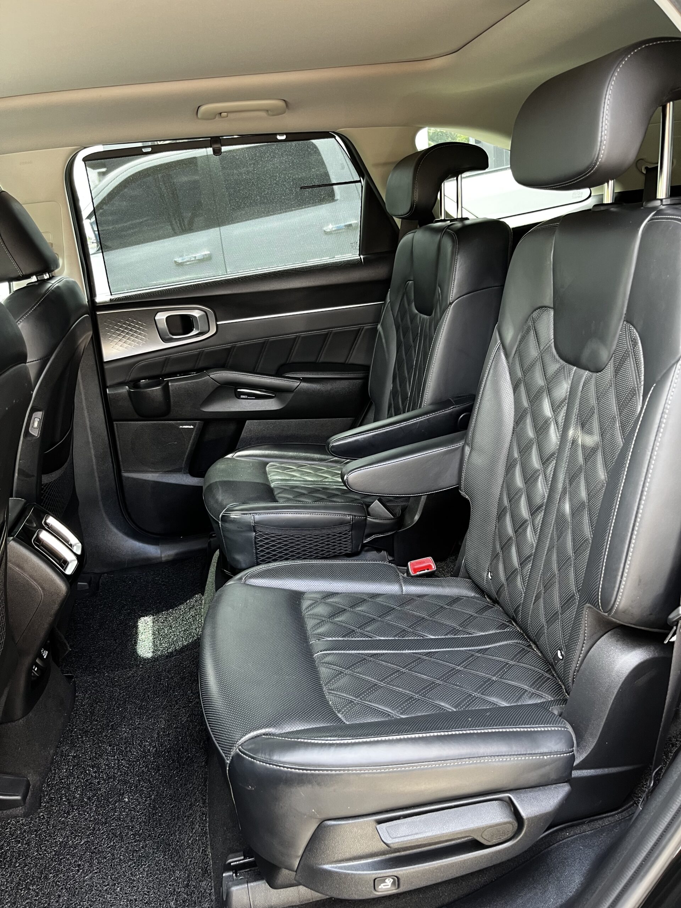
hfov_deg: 53.1
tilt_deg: -14.4
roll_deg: +6.3
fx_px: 682
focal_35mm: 26
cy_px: 454
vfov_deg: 67.3
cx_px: 340
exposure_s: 1/66
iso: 125
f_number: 1.6
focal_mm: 5.1
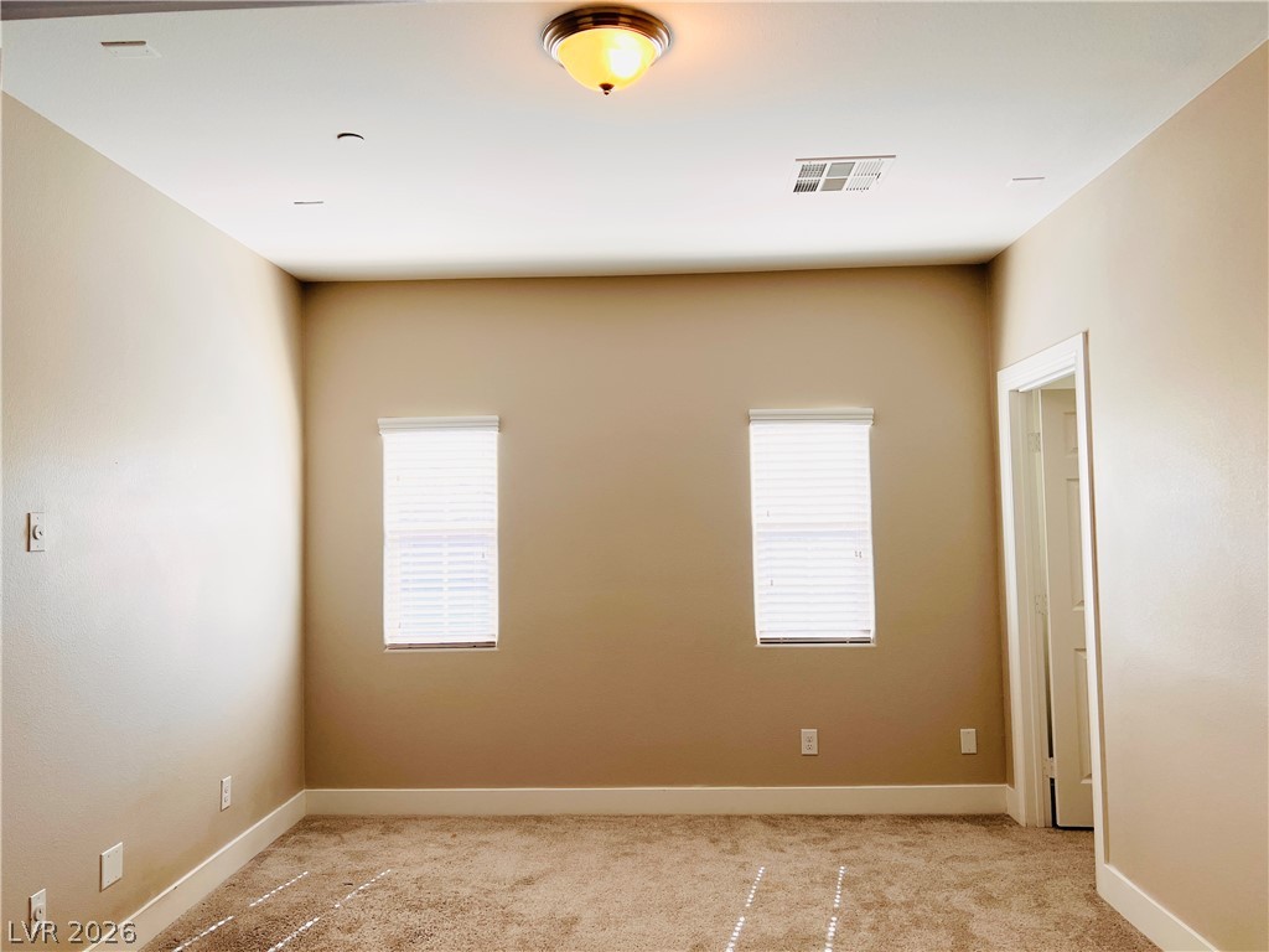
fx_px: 953
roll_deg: +1.1
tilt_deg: +2.3
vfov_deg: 53.1
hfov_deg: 67.3
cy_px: 476
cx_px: 634
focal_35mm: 26
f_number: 1.5
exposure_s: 1/133
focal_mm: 5.7
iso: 64
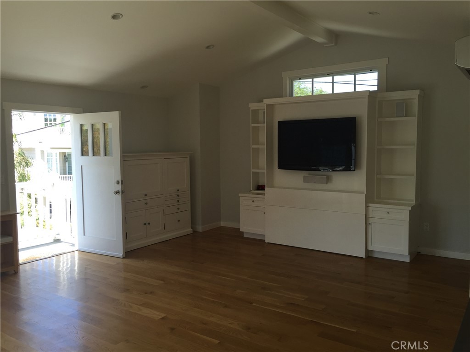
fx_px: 394
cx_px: 235
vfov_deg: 48.2
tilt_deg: -5.5
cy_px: 176
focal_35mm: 29
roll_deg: +0.0
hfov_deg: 61.7
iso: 32
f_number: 2.2
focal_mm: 4.15
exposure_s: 1/163
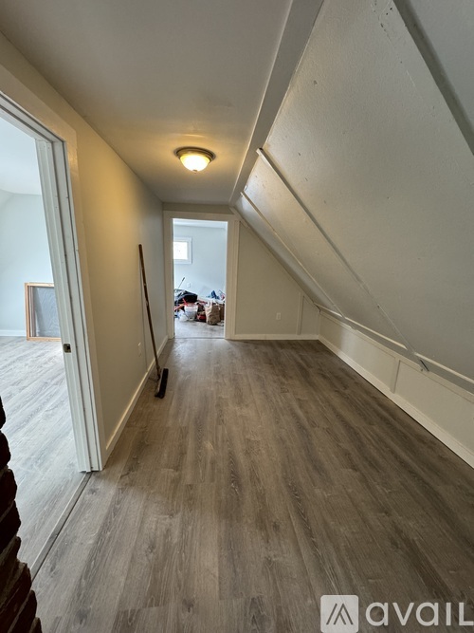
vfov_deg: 102.1
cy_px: 316
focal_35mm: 14
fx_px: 256
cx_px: 237
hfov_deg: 85.7
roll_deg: -1.8
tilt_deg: -13.7
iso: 250
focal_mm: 2.22
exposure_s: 1/120
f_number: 2.2
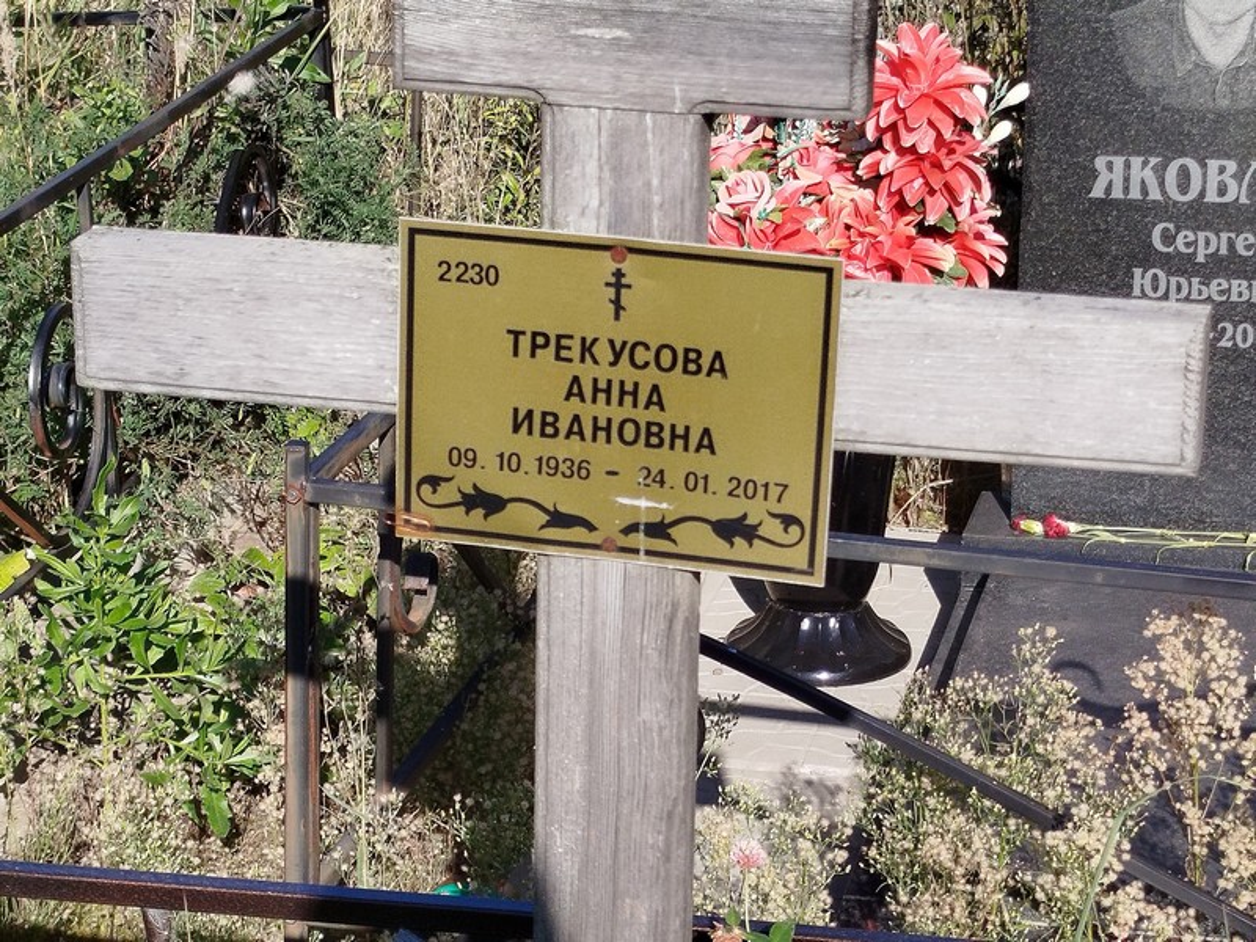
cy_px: 471
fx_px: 1125
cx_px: 628
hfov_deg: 58.4
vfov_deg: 45.4
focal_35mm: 31
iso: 50
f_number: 1.7
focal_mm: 5.31
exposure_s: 1/583
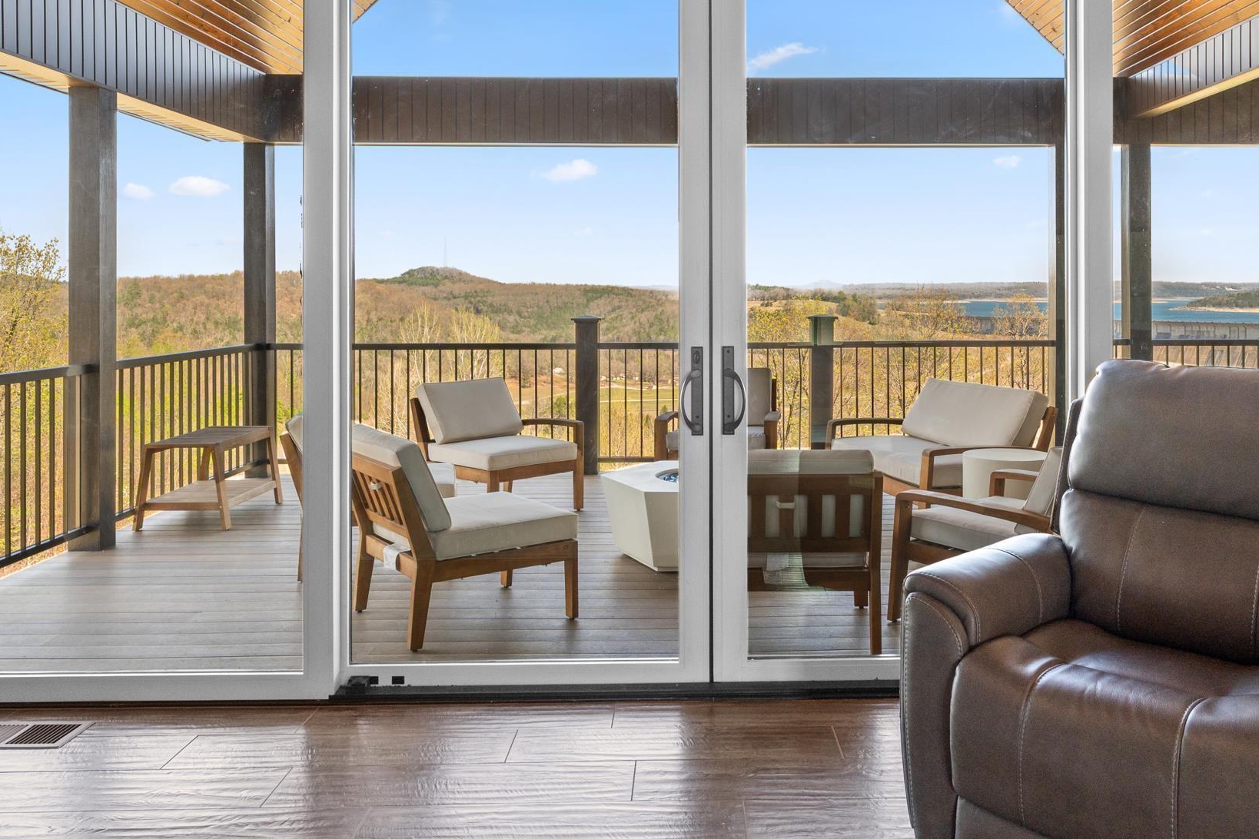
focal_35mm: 30
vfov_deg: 42.5
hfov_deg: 60.9
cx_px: 717
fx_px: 1065
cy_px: 293
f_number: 9
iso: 200
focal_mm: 13.3
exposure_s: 1/25
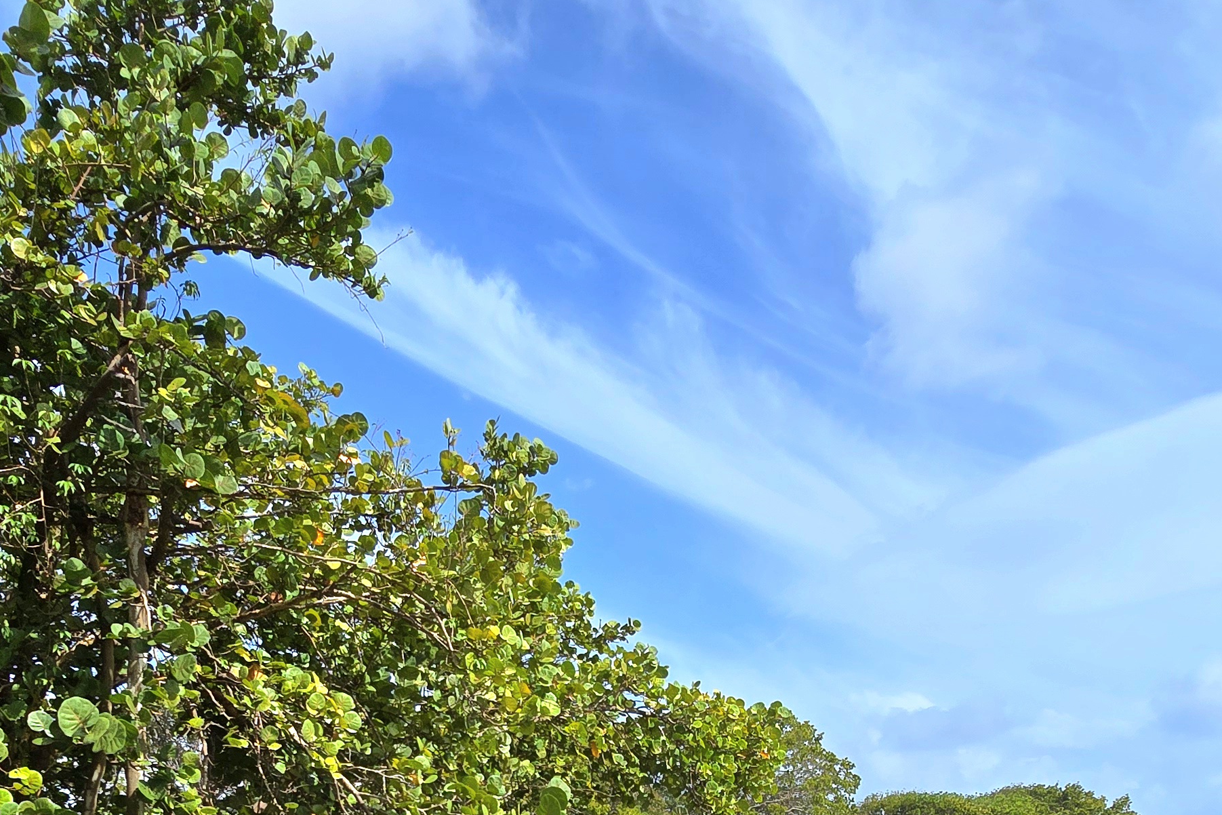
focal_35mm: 30
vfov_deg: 36.6
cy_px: 905
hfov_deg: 61.8
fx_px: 1018
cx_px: 560
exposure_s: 1/3333
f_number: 2.2
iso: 50
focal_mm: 2.2
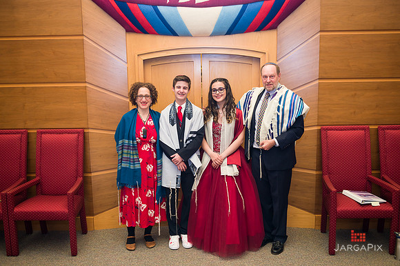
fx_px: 378
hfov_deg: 55.8
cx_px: 200
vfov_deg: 38.8
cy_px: 133
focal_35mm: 34
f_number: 4
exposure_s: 1/200
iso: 800
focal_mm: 34
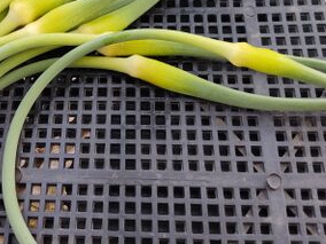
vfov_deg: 32.2
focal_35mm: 44
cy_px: 56
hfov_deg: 42.2
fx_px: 414
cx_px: 101
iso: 142
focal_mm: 4.74
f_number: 1.79
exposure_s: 1/33
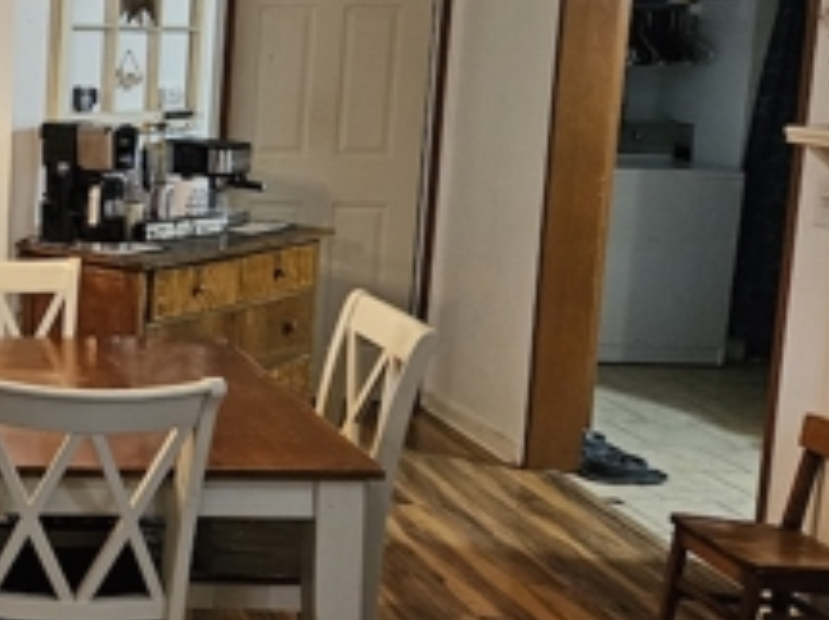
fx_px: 1364
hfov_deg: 29.2
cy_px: 216
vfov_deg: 25.5
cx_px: -164
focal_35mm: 57
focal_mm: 5.4
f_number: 1.8
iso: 640
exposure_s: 1/120
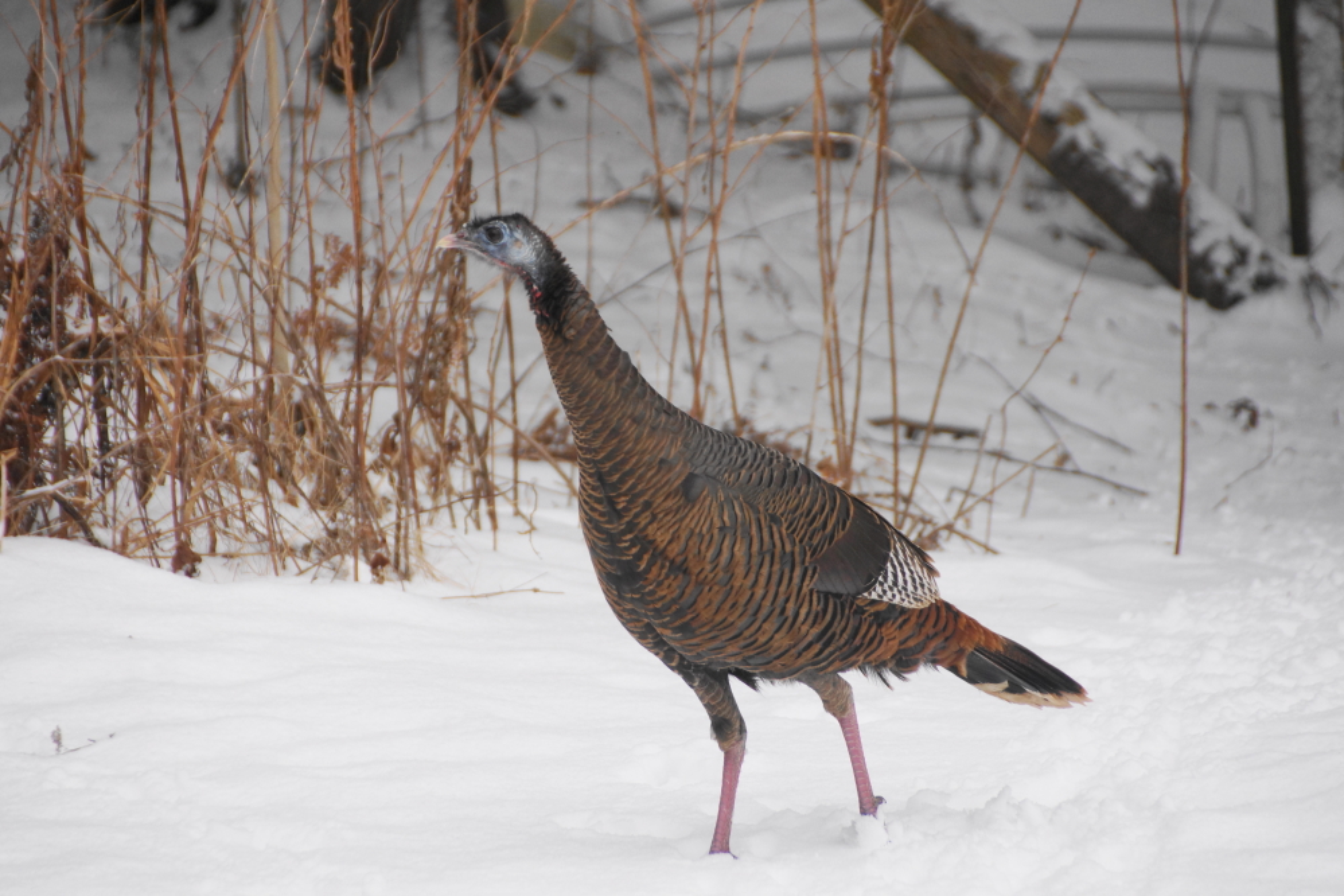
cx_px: 672
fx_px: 11199
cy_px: 448
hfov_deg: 6.9
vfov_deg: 4.6
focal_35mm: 300
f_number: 6.3
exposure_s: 1/320
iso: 400
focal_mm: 200
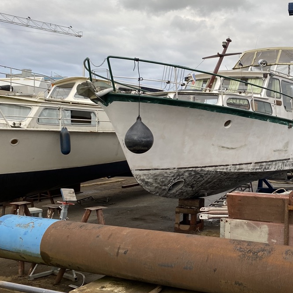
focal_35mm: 44
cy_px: 132
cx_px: 253
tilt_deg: +0.8
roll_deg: +0.5
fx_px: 421
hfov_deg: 36.4
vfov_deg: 38.3
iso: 32
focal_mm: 4.25
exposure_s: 1/225
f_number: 1.8
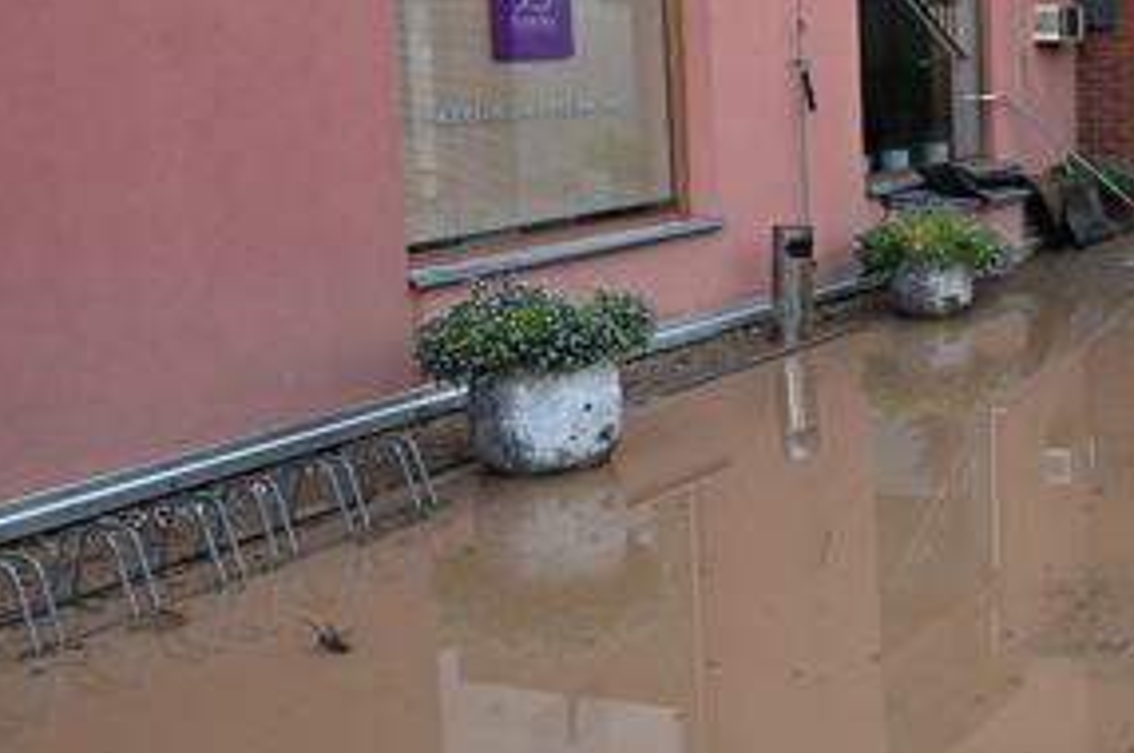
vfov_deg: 23.1
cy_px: 206
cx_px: 1075
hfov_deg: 32.4
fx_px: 1825
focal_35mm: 58
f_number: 4.5
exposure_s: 1/320
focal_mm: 24
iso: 1250
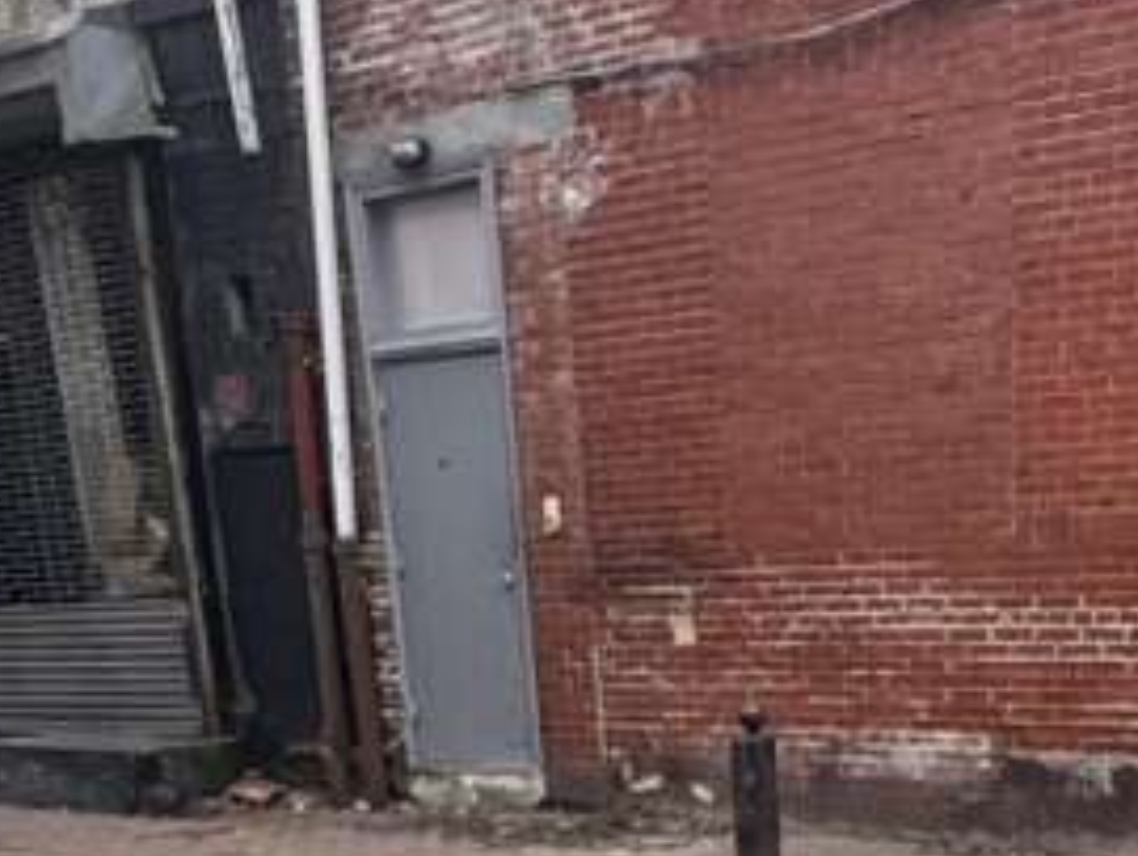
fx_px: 1744
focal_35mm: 53
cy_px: 1185
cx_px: 809
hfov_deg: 35.6
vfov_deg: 23.5
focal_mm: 2.22
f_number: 2.2
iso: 100
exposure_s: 1/99
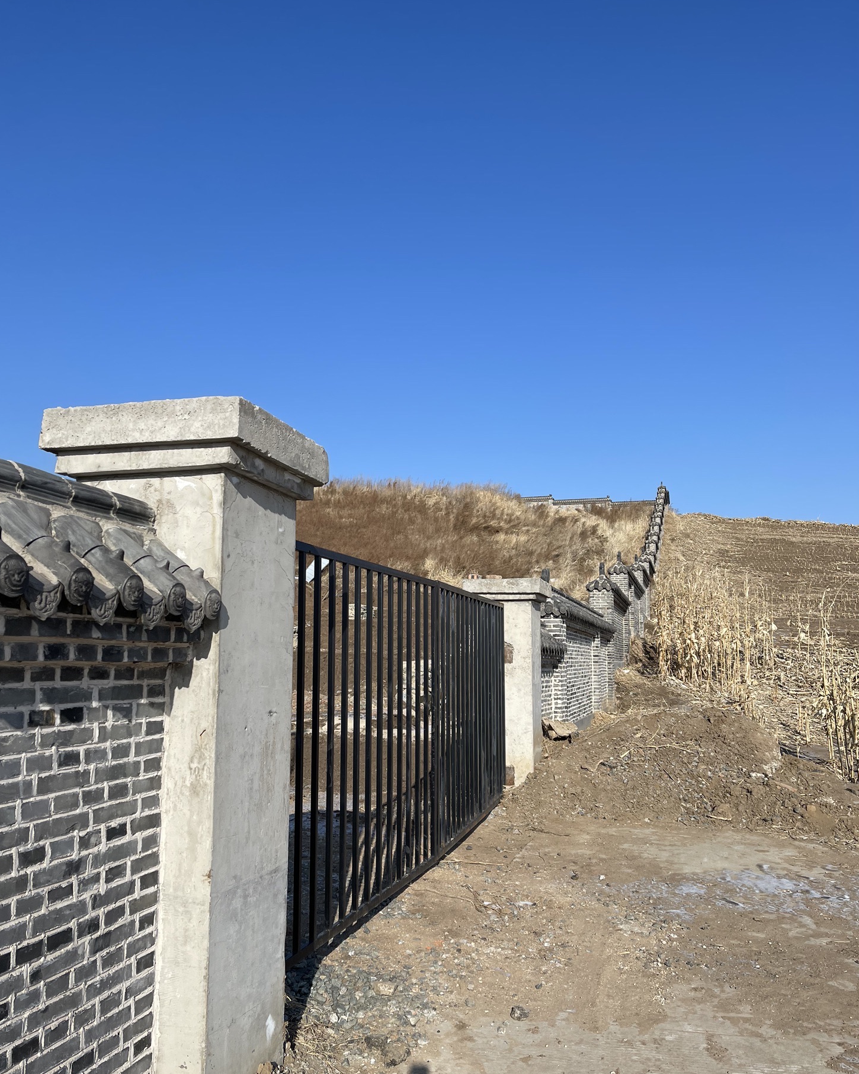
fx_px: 890
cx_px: 416
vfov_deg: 62.2
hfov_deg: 51.5
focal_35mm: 28
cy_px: 574
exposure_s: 1/4717
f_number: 1.6
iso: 32
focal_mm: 5.1
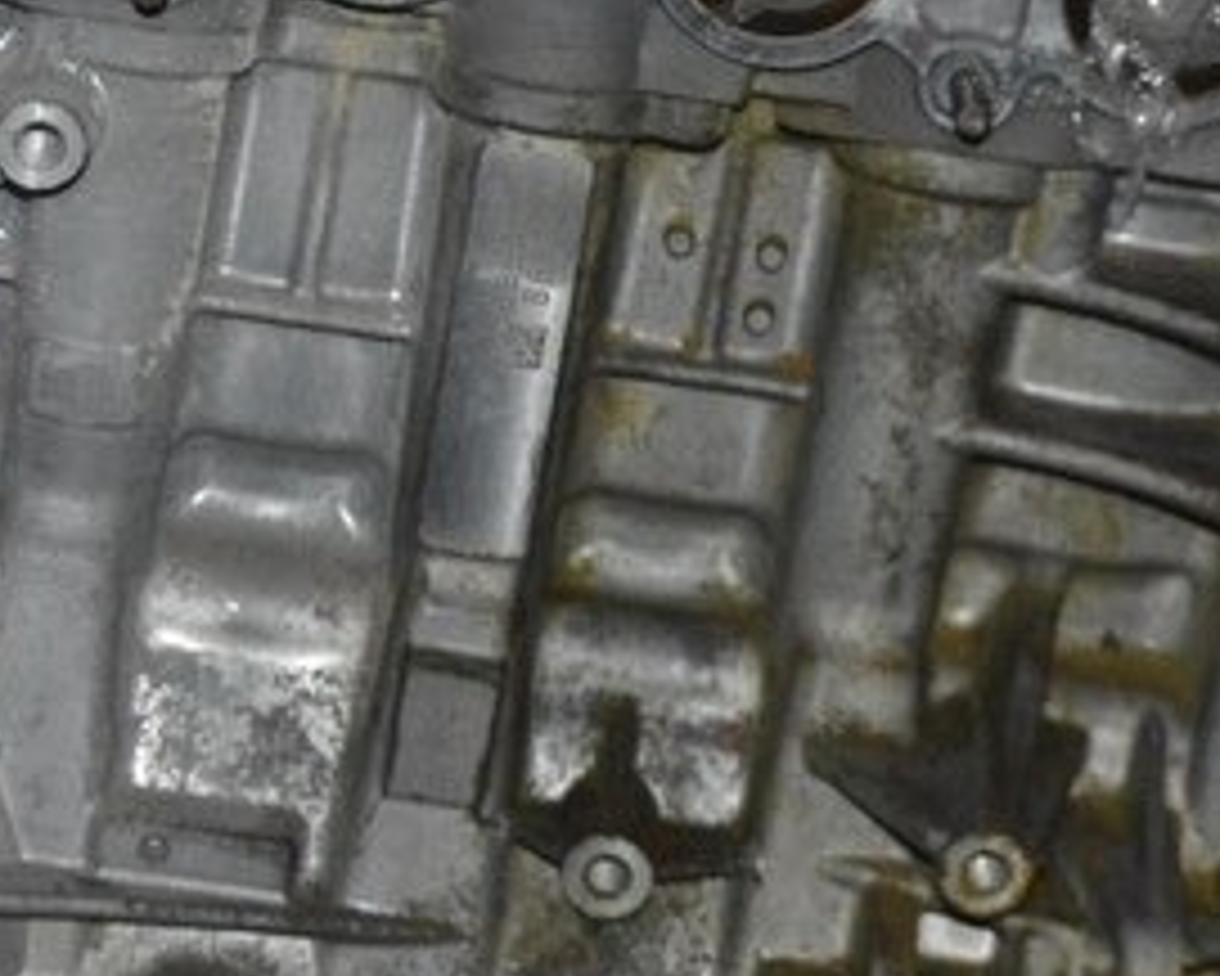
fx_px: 5952
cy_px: 290
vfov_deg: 9.4
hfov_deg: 11.7
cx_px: 671
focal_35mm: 165
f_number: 4.2
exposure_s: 1/60
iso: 3200
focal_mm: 31
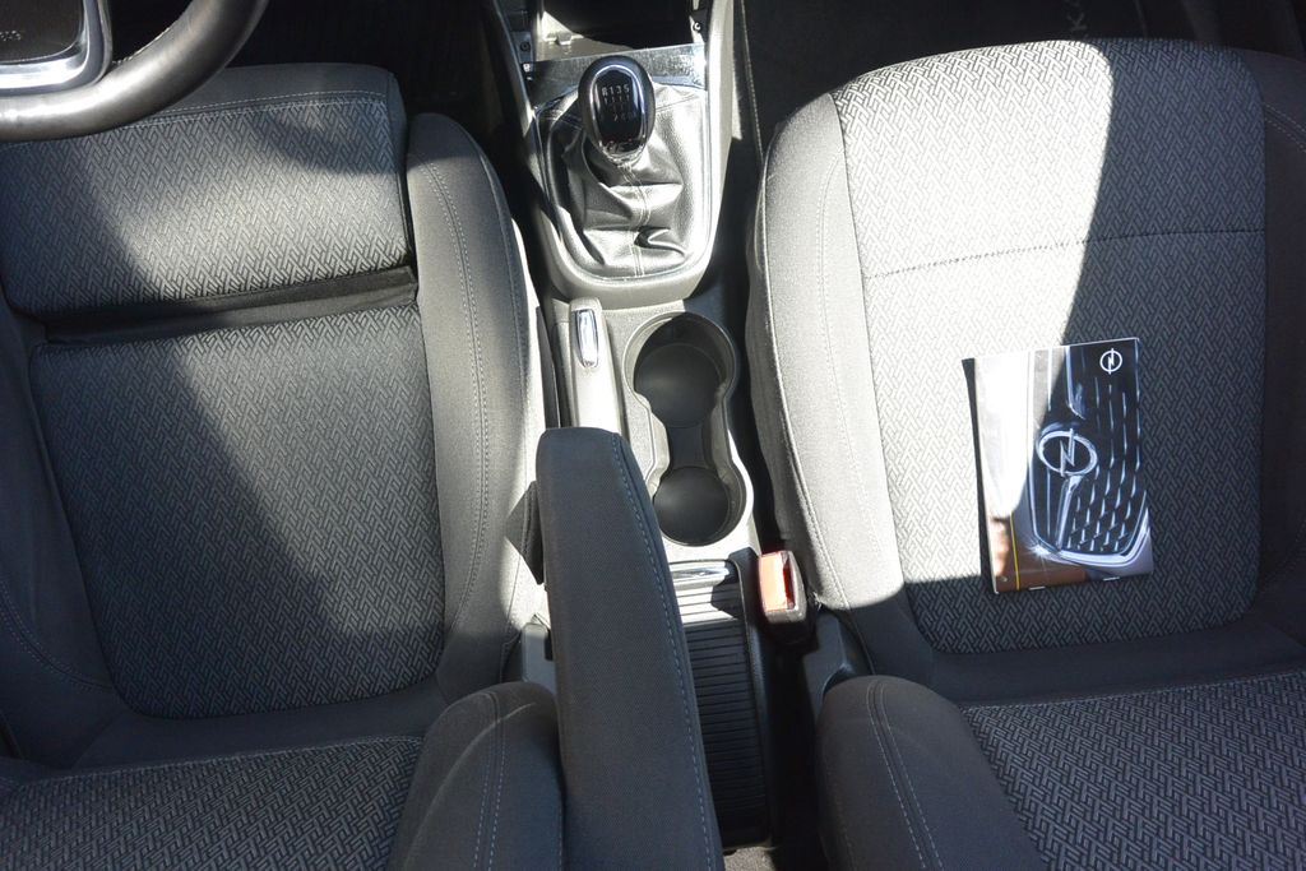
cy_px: 436
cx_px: 653
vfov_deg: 45.0
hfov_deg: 63.7
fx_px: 1052
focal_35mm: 29
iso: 200
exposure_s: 1/160
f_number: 3.5
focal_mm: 11
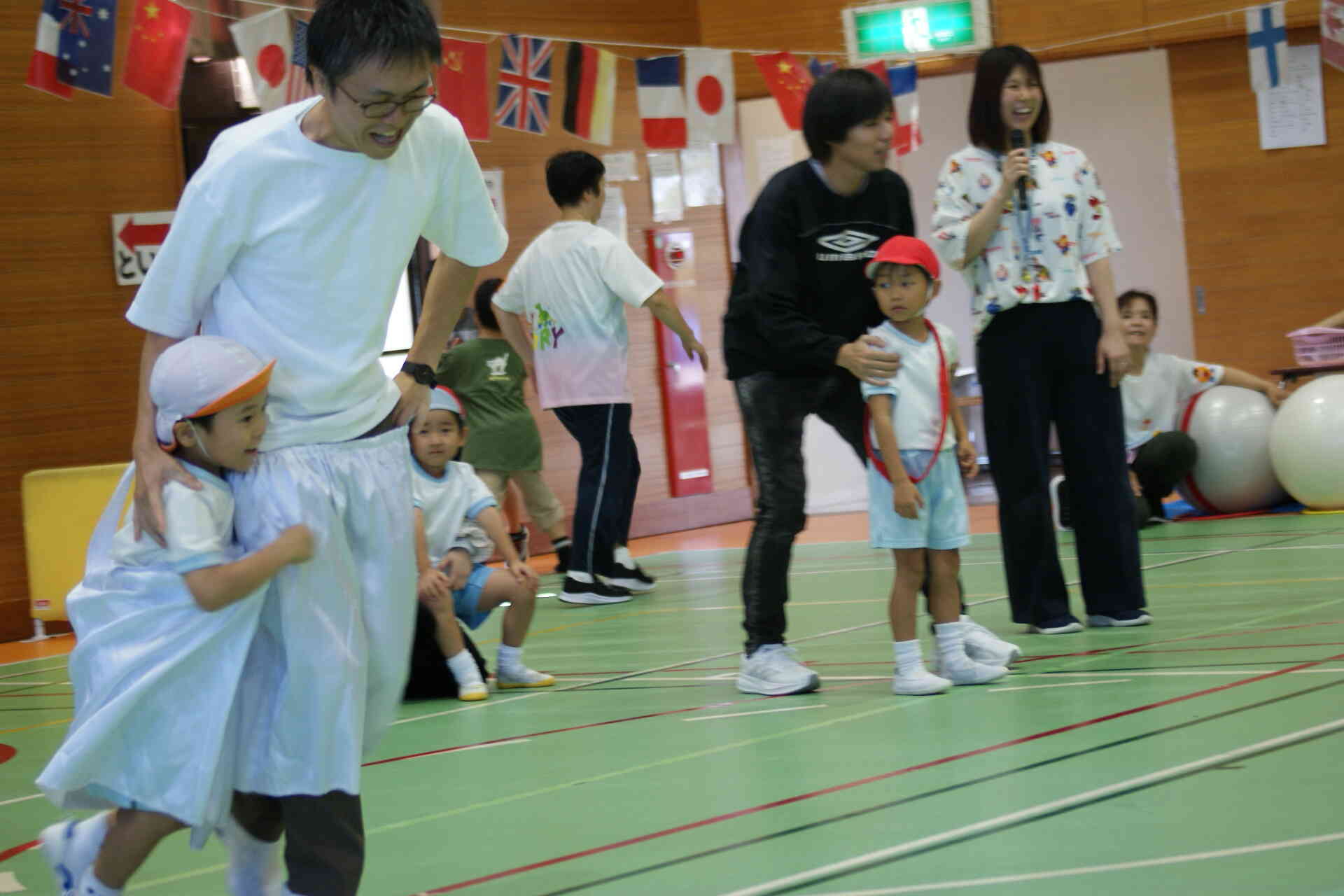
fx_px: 4200
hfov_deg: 18.2
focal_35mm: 112
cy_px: 448
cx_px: 672
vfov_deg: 12.2
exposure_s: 1/80
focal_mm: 75
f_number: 4.5
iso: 400
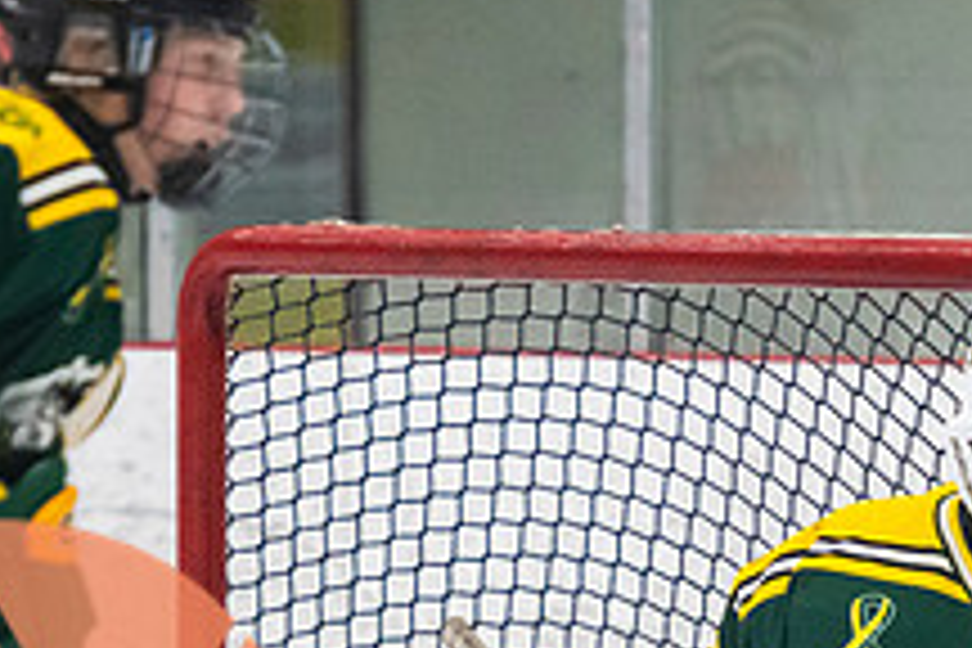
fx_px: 15956
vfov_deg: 2.3
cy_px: 718
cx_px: 643
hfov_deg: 3.5
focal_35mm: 591
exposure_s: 1/640
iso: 2500
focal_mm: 145
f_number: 3.2
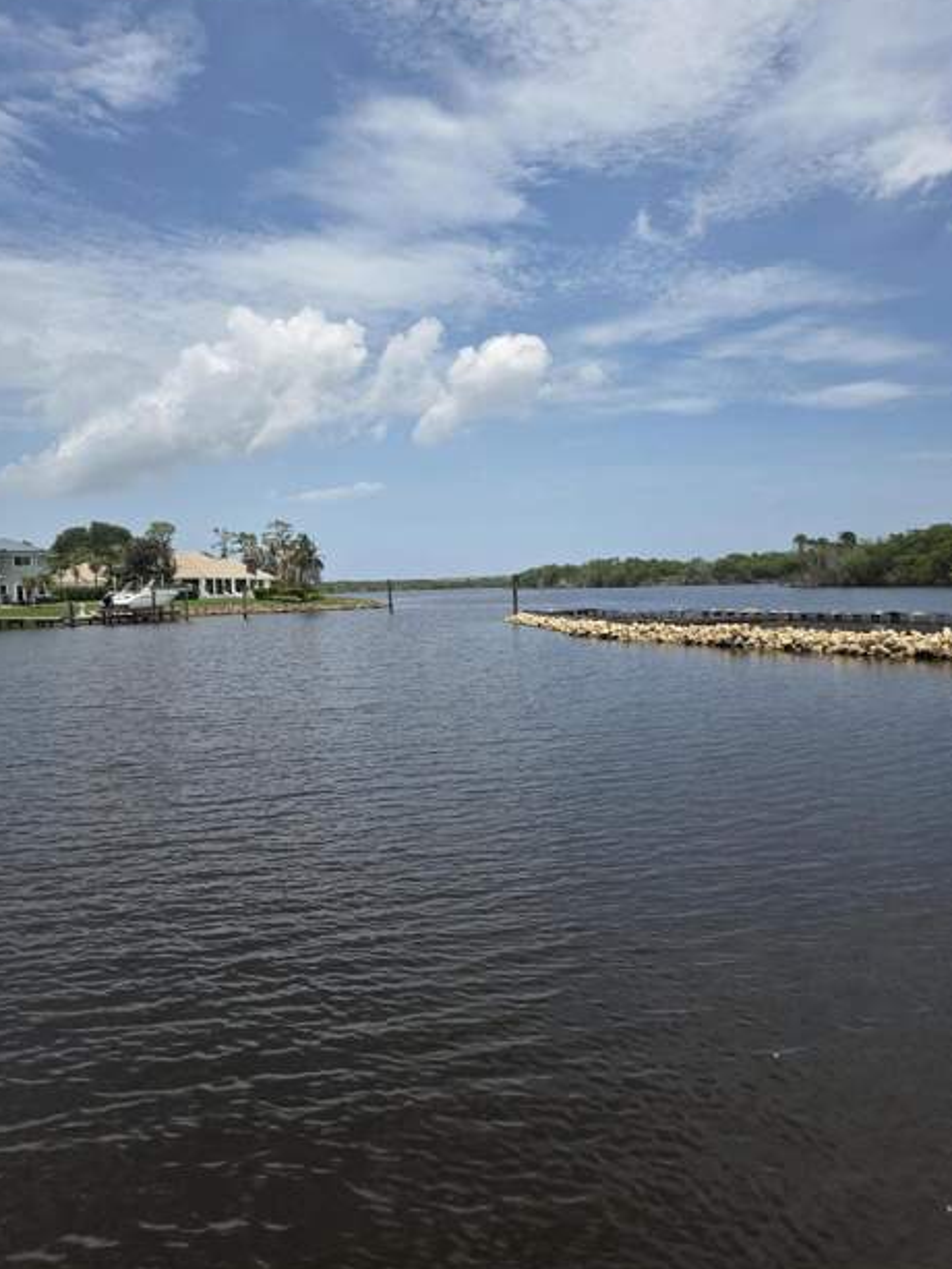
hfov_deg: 56.8
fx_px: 880
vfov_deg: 71.6
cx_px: 486
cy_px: 631
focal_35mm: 24
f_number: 1.8
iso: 80
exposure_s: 1/7891
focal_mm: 5.4
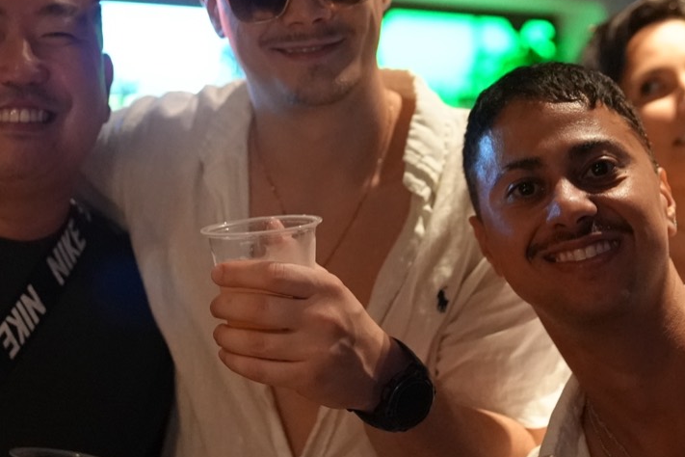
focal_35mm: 69
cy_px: 189
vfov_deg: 19.7
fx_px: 1313
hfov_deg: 28.6
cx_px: 135
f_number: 2.5
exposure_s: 1/160
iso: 12800
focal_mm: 35
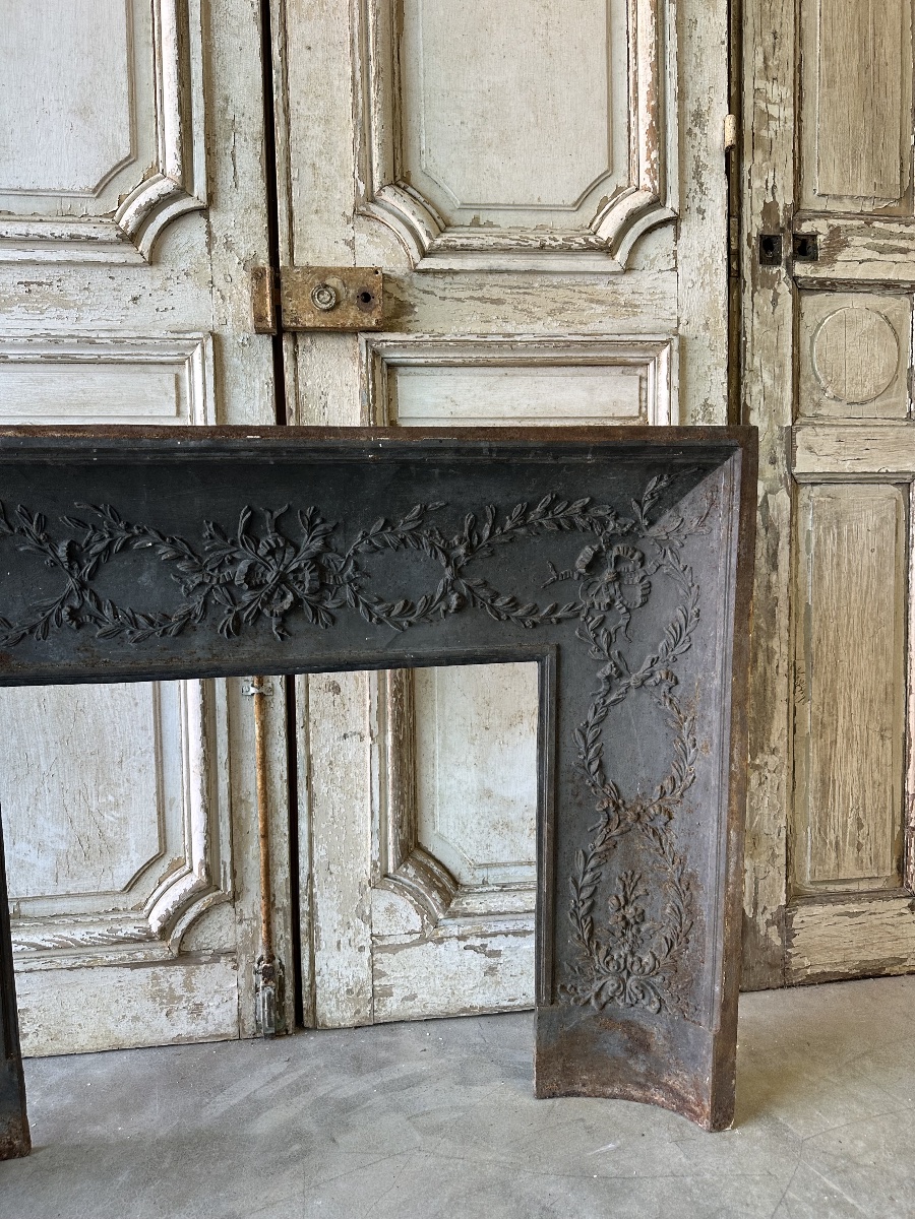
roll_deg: +0.2
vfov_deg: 71.6
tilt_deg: -8.1
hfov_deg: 56.8
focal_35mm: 24
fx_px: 846
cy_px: 610
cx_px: 458
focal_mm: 6.86
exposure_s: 1/100
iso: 125
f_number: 1.78
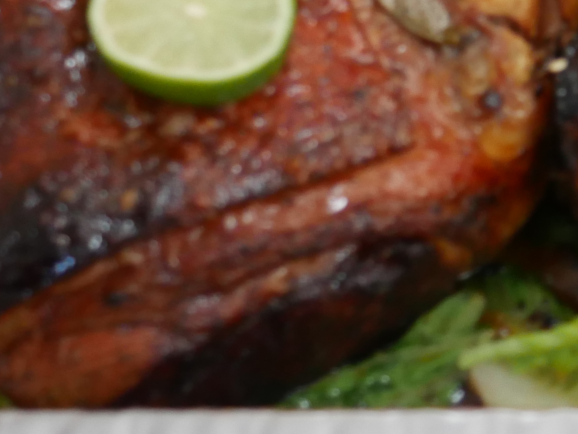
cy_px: -43
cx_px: 639
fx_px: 1570
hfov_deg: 19.9
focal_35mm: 94
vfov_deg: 15.3
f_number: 3.5
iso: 800
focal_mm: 14
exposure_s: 1/60
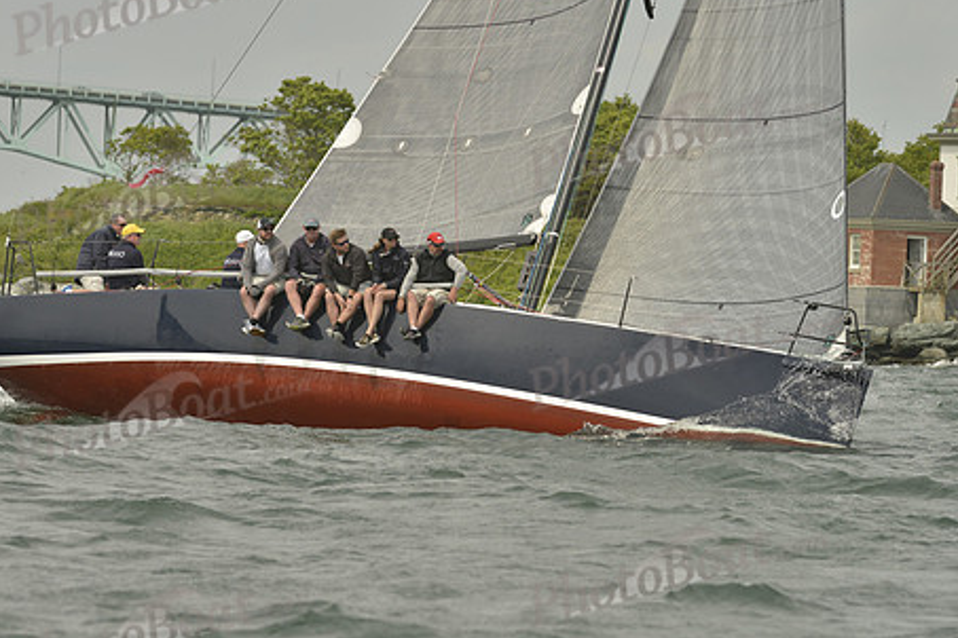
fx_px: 6812
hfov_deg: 8.0
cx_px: 421
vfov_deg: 5.4
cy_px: 276
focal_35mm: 256
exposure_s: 1/1250
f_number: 7.1
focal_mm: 200
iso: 280
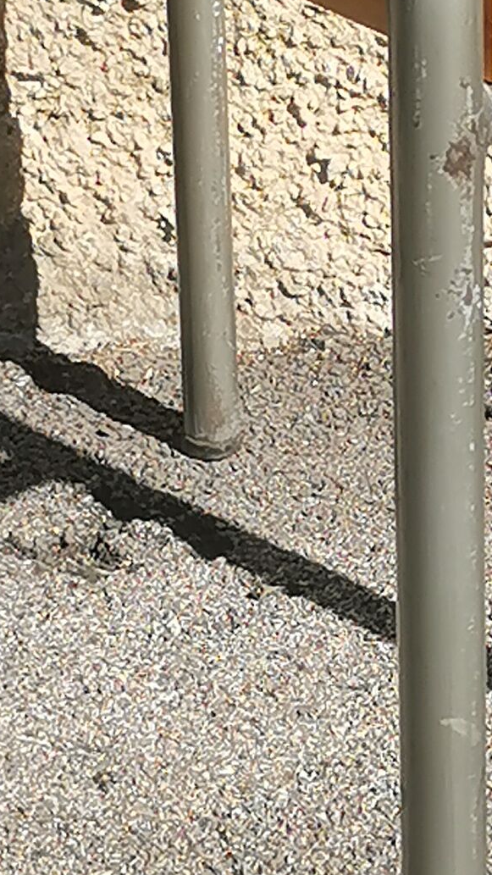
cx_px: 323
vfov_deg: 12.1
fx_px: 4105
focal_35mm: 177
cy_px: 286
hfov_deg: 6.9
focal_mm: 5.58
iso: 50
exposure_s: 1/2703
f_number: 1.8
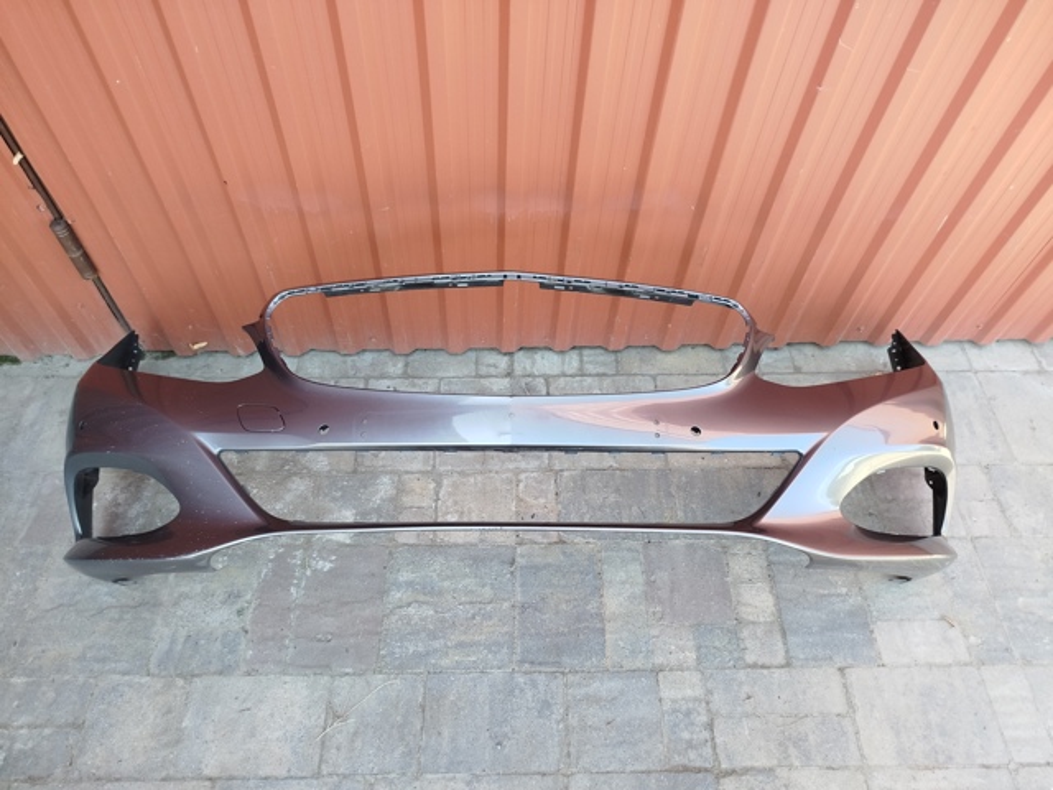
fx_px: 730
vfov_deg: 56.8
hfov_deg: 71.6
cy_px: 395
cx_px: 526
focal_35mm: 24
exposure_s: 1/100
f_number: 1.7
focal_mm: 5.31
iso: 100
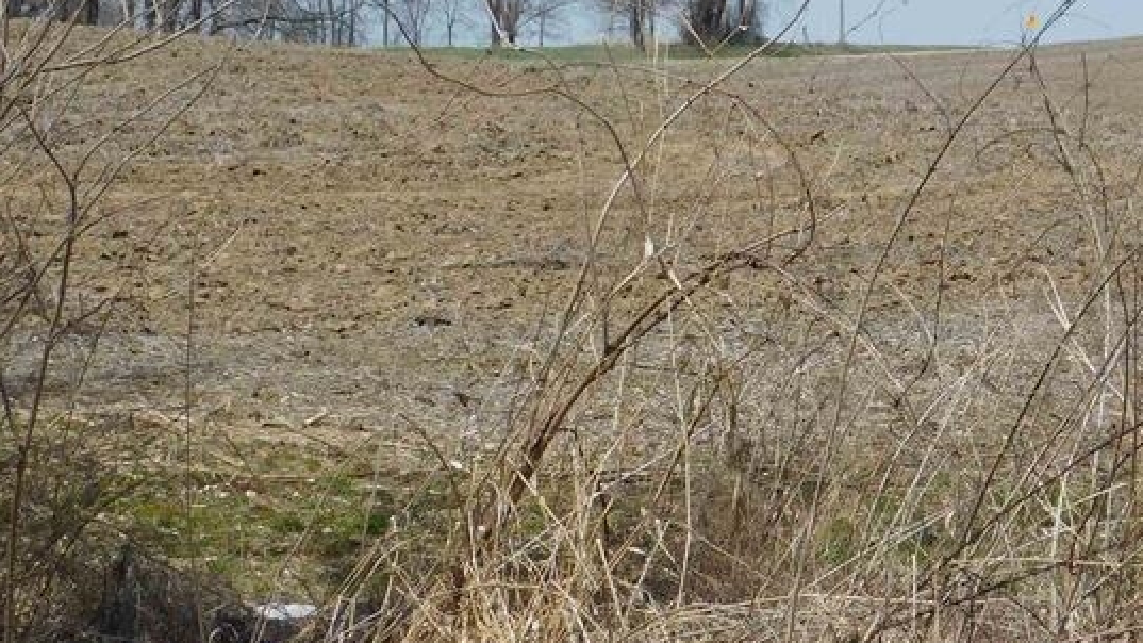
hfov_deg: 15.6
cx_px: 815
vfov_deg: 8.9
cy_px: 334
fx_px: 4152
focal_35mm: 137
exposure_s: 1/1250
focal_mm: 11.7
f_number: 4.2
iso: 125
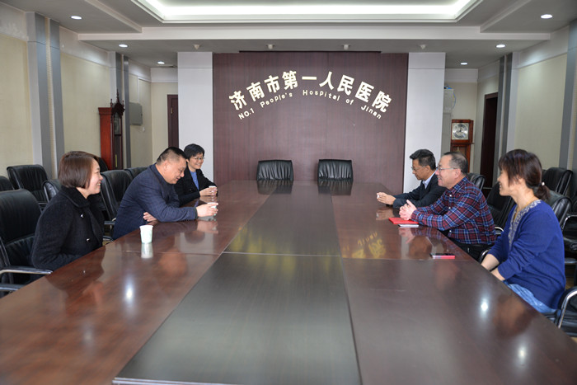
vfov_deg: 45.0
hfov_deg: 63.6
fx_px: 465
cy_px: 192
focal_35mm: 29
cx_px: 288
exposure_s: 1/40
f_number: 3.8
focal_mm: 29
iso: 800
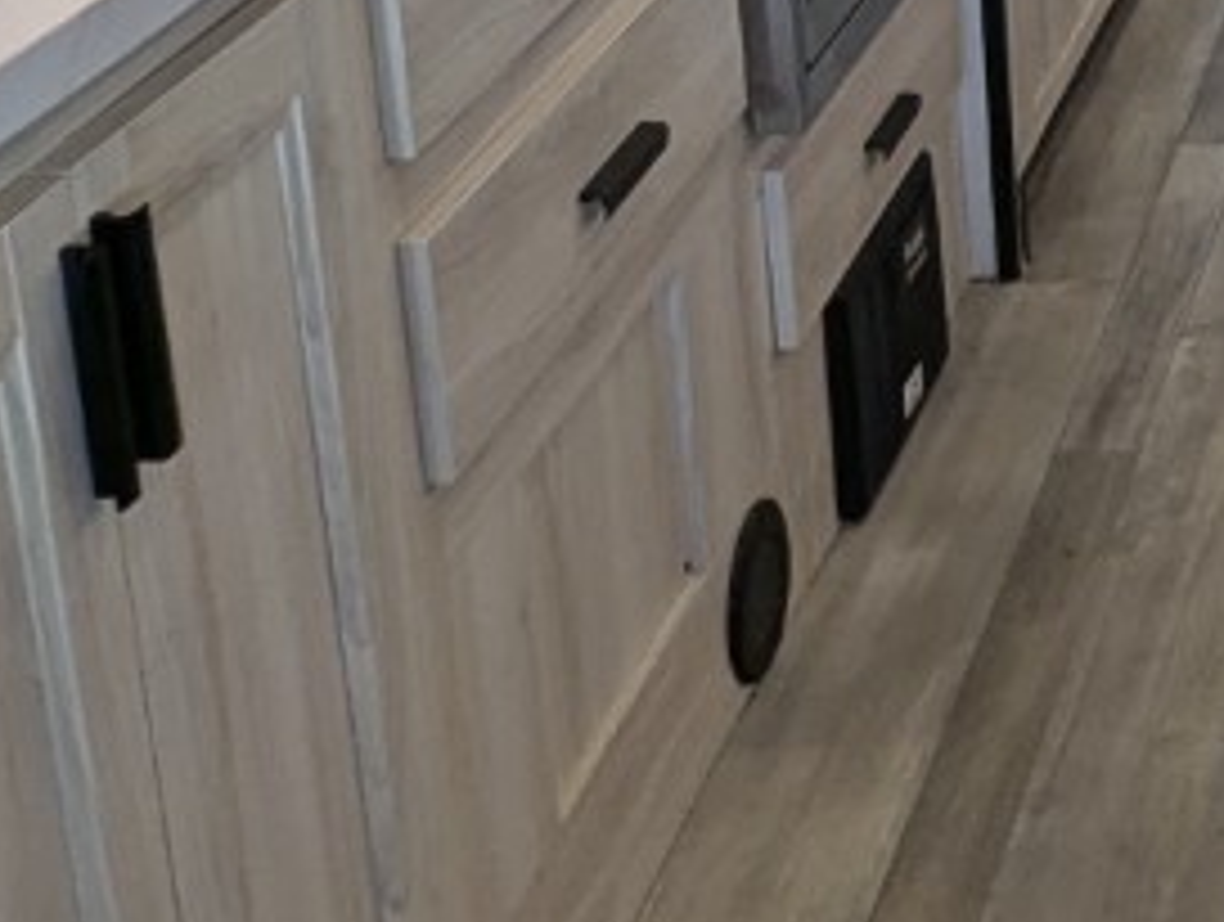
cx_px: 1613
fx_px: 2905
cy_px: -279
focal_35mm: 82
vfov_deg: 17.0
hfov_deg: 21.4
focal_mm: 2.35
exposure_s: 1/84.4
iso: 139
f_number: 2.2
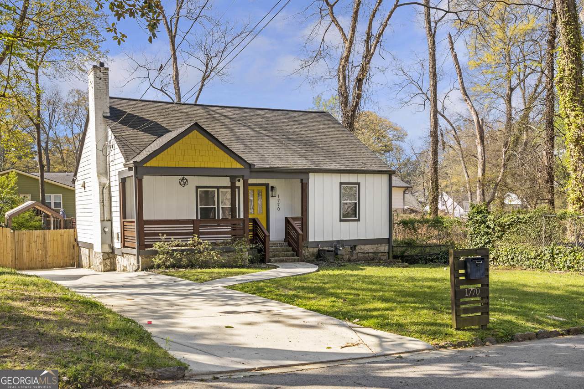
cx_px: 292
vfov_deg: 37.9
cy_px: 194
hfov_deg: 54.4
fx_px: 568
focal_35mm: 35
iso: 640
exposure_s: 1/1000
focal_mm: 35
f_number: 8
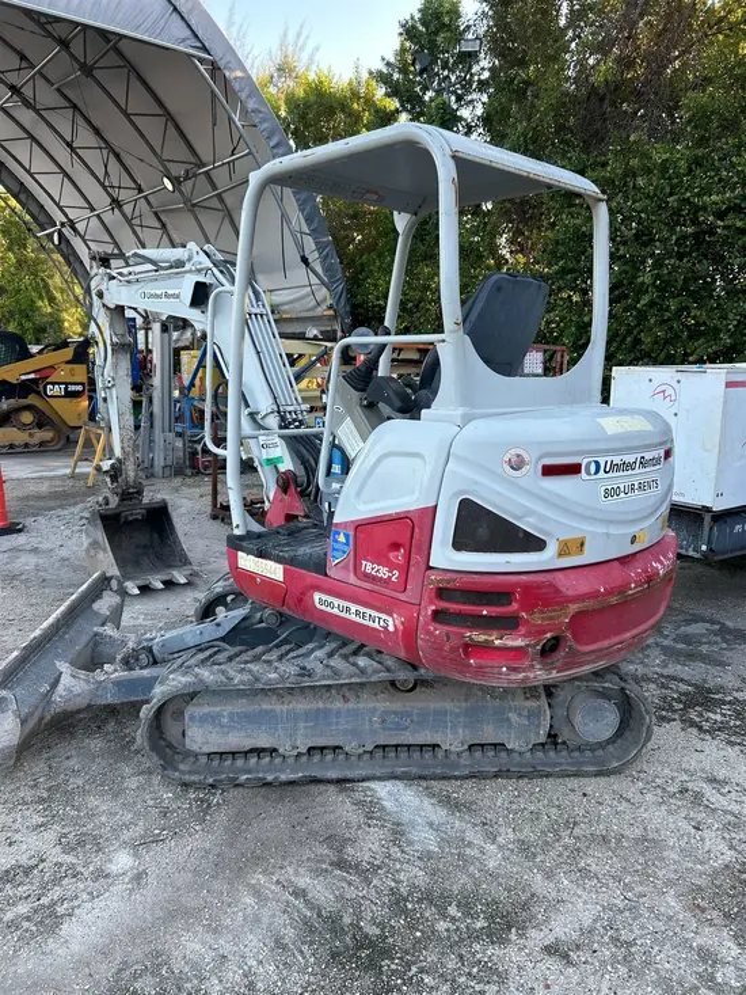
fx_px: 747
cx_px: 373
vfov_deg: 67.3
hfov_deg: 53.1
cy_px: 498
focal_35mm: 26
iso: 32
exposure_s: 1/143
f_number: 1.5
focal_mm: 5.7
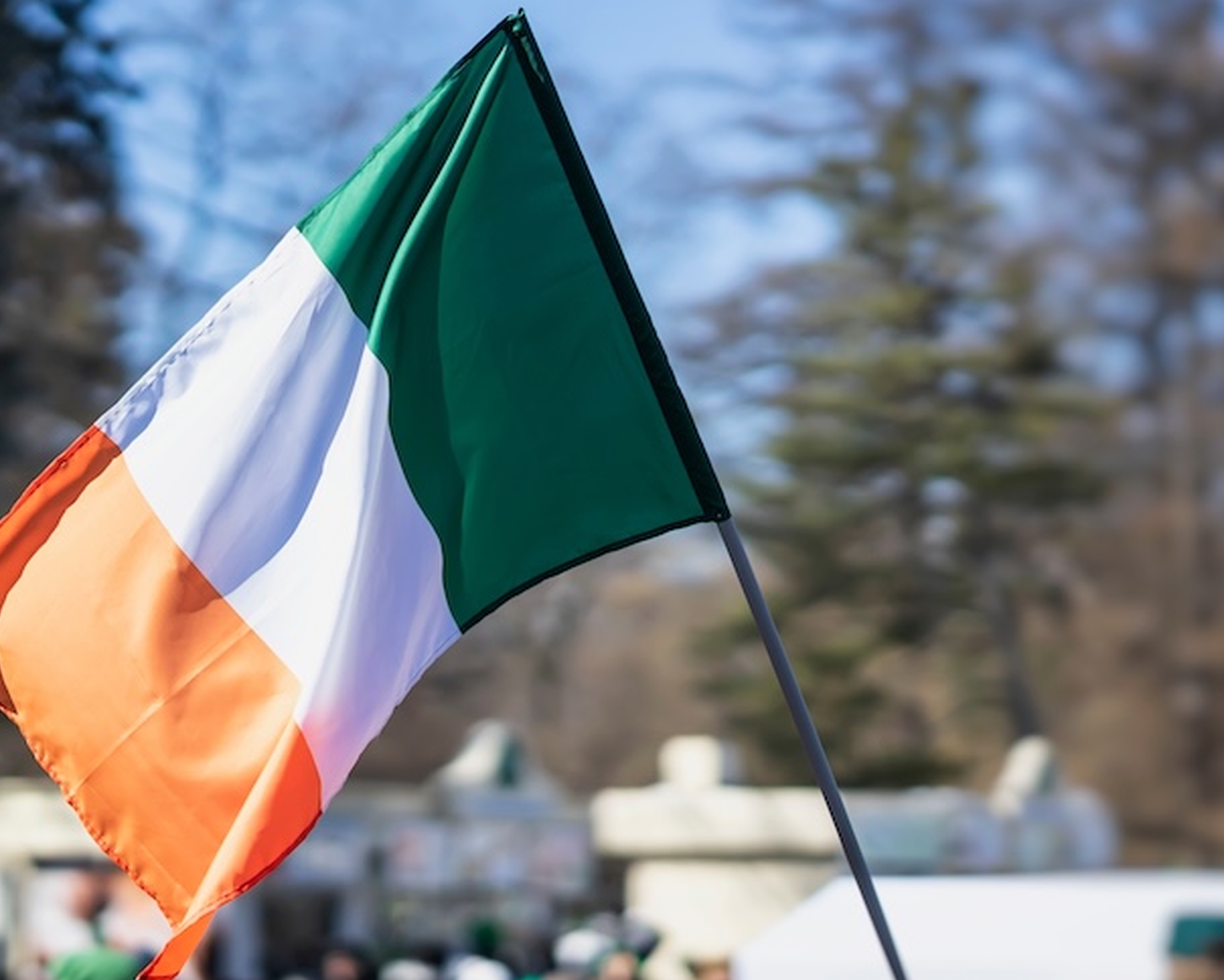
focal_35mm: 132
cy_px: 523
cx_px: 371
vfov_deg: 11.7
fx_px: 4785
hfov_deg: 14.5
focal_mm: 85
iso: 100
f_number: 1.6
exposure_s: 1/6400
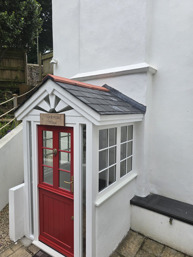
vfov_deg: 73.9
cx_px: 96
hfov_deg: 58.9
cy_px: 128
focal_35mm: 23
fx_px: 171
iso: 12
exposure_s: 1/186
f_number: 1.7
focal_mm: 6.3
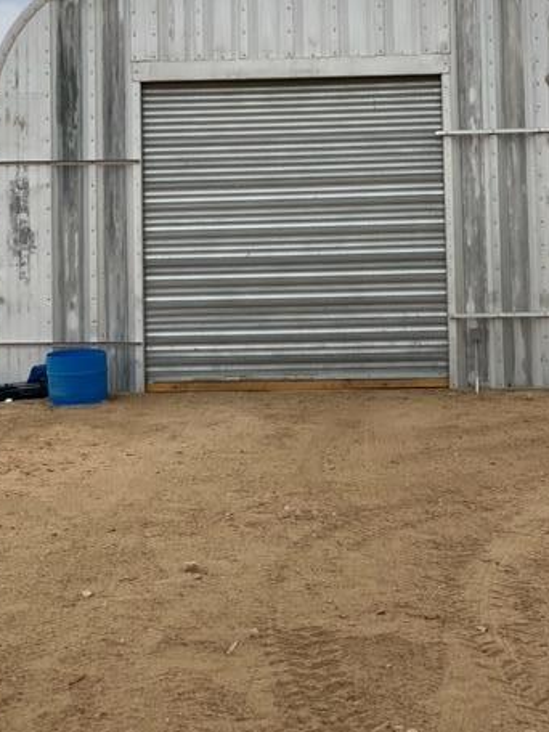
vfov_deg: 26.5
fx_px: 1544
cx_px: 284
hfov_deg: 20.2
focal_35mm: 73
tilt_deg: +3.2
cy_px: 230
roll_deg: +0.1
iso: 20
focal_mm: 6
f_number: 2
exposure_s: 1/2179
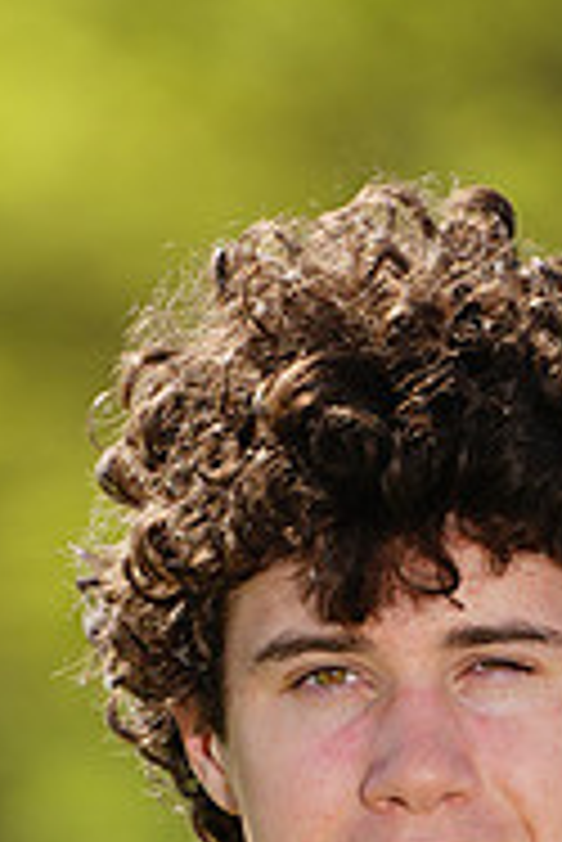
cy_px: 1292
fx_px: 29004
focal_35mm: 1241
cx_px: 416
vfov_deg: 1.7
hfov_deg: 1.1
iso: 64
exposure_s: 1/200
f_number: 6.3
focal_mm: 400
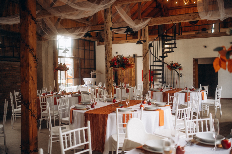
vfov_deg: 37.8
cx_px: 116
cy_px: 77
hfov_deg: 54.4
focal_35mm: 35
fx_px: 225
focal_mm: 35
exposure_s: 1/500
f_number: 1.8
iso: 500
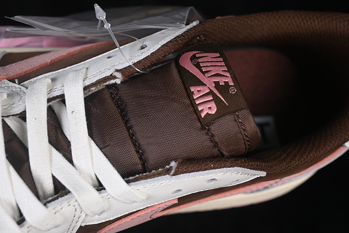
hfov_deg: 27.0
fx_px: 727
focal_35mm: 75
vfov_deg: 18.2
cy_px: 116
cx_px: 174
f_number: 7.1
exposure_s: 1/80
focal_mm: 50
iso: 160
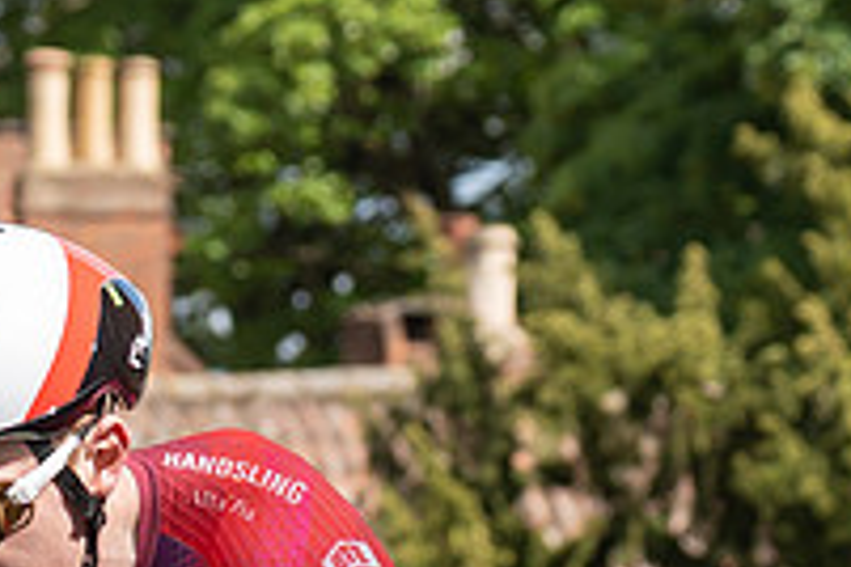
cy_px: 442
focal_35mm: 485
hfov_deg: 4.3
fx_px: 11464
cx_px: 244
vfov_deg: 2.8
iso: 250
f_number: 5
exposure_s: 1/1000
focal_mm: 75
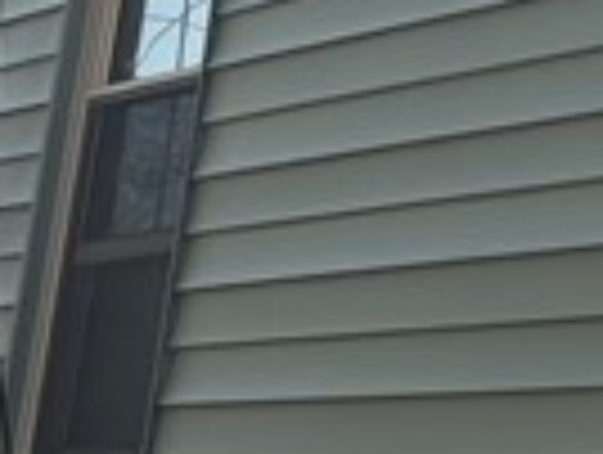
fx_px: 3194
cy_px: -710
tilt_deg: +20.8
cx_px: 1548
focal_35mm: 183
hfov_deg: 9.4
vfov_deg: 7.5
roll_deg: +0.2
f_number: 1.78
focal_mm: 6.76
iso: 100
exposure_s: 1/5714
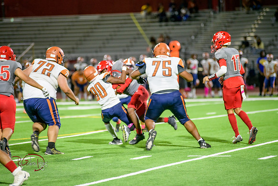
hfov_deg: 10.3
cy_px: 93
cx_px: 139
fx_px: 1545
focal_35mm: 200
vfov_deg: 6.9
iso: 1600
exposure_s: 1/250
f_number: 2.8
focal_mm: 200
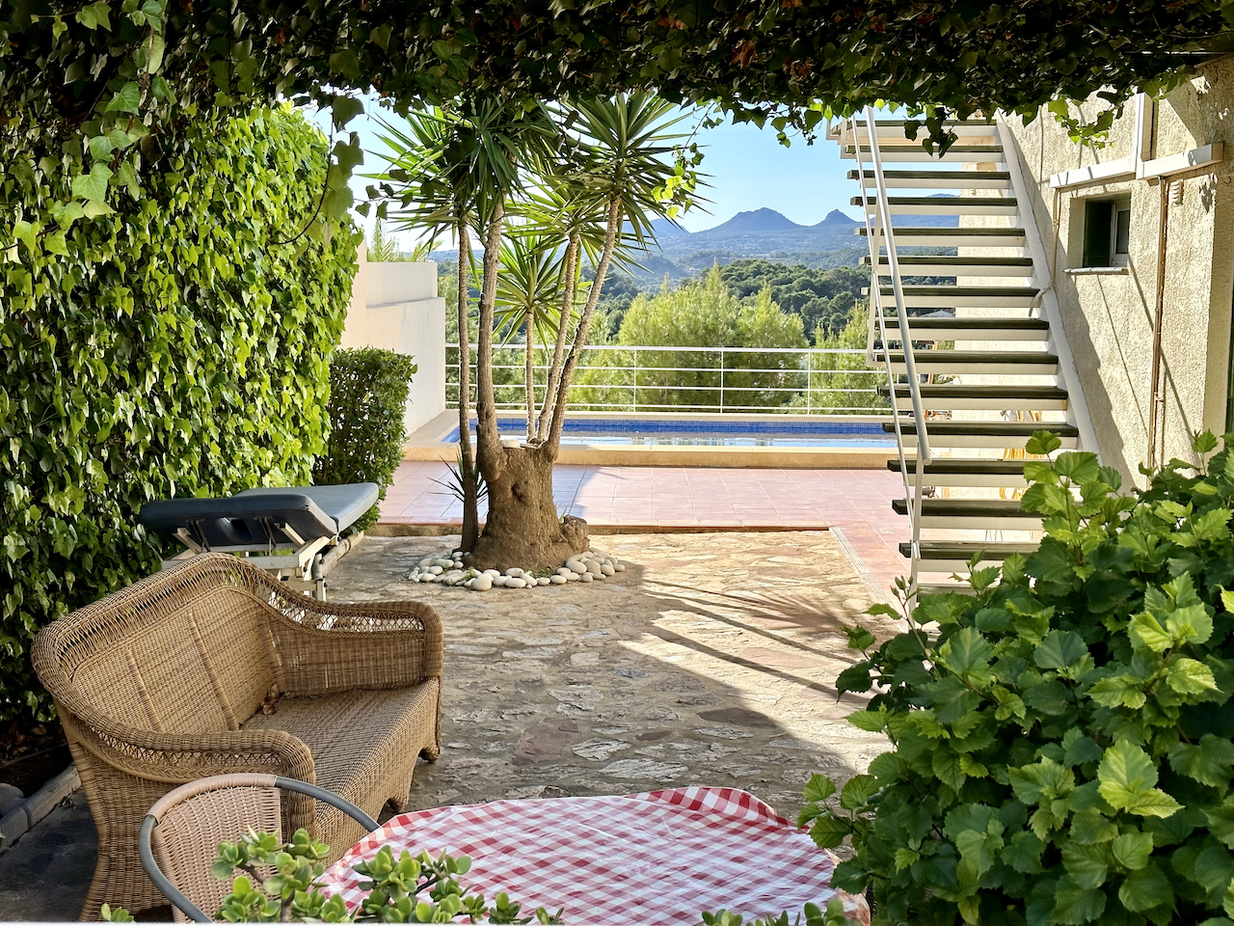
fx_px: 1711
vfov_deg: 30.3
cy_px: 463
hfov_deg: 39.7
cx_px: 617
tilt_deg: -7.3
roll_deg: -0.4
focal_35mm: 48
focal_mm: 6.86
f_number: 1.78
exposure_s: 1/2070
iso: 64
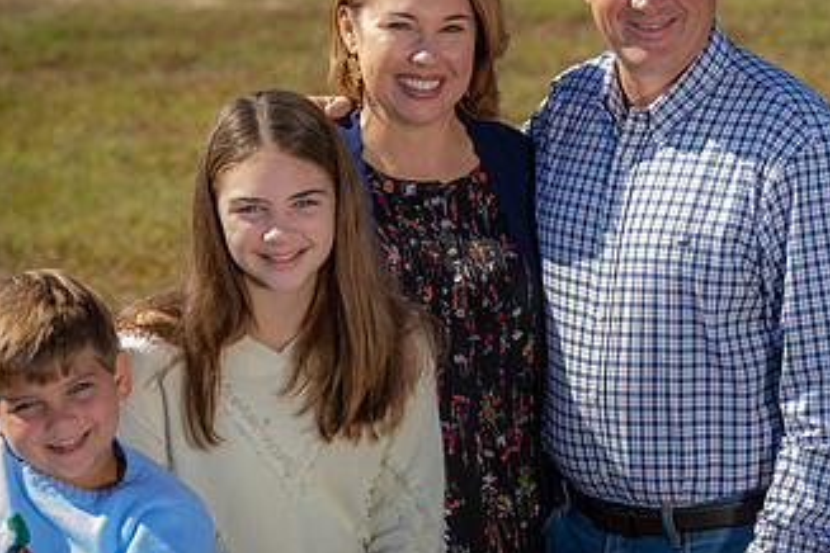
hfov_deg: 12.6
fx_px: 3758
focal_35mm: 163
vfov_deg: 8.4
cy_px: 317
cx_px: 546
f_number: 5
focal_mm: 92
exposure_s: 1/250
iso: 50
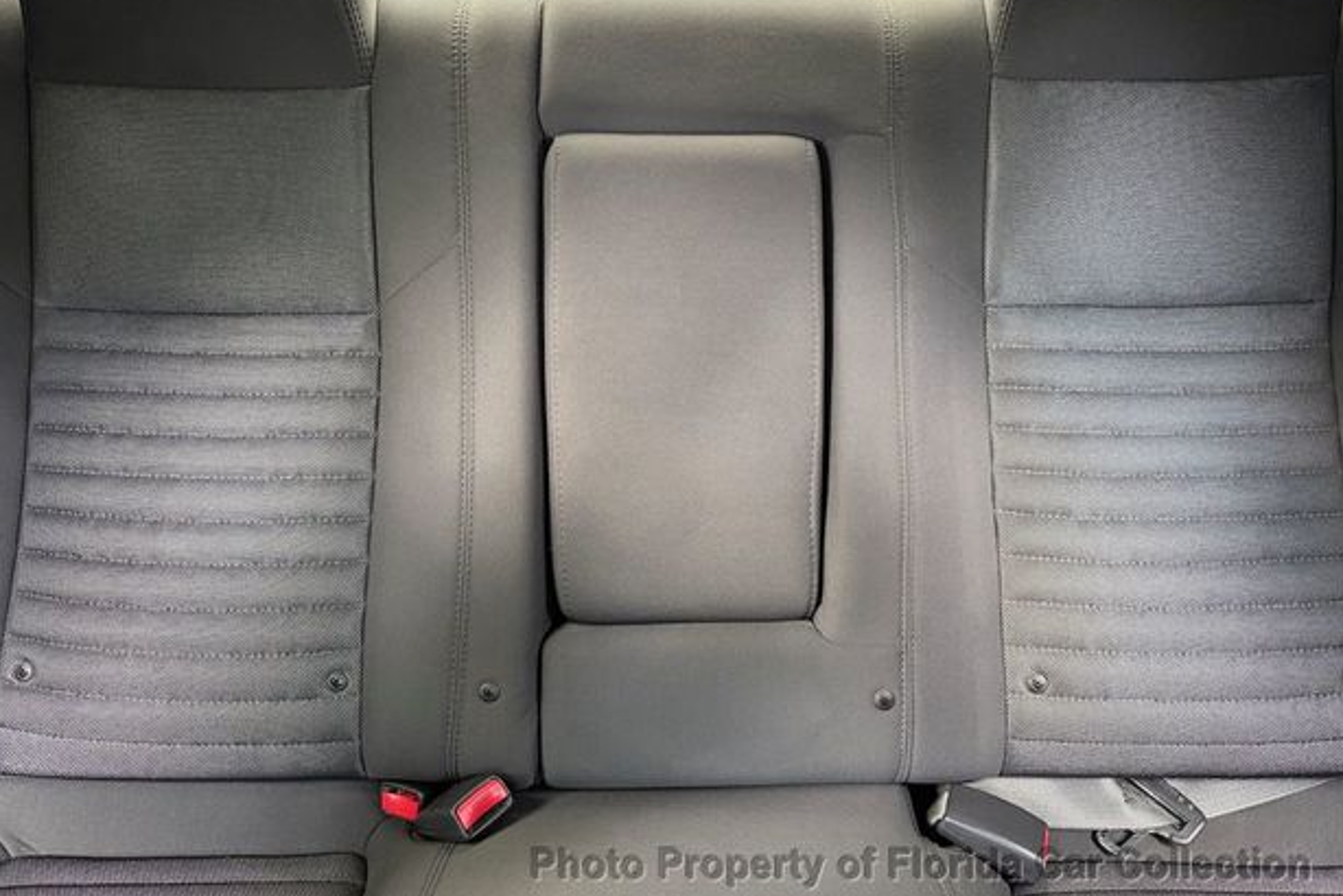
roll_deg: +0.2
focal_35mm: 26
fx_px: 970
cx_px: 682
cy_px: 387
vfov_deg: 49.5
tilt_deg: -23.0
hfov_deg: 69.4
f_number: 1.78
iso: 400
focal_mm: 6.76
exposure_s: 1/60
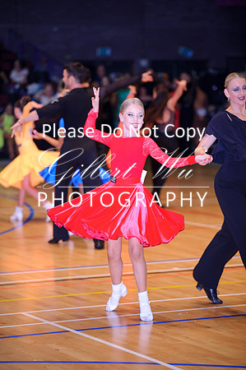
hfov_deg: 9.4
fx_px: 1490
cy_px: 185
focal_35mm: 145
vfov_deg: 14.2
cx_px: 123
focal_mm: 145
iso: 800
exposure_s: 1/250
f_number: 3.2
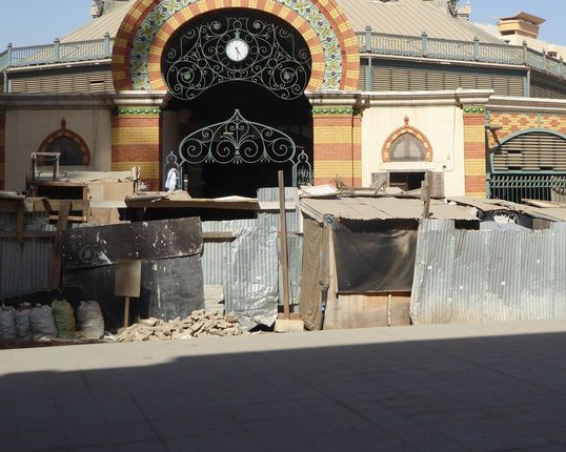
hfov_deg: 30.7
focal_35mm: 61
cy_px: 147
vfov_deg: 24.8
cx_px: 377
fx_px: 1021
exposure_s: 1/800
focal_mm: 7.2
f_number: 3.8
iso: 80
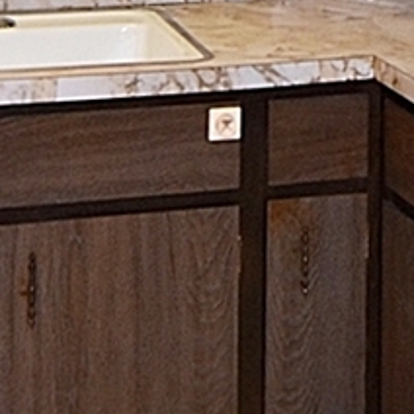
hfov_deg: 16.0
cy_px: -217
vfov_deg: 15.0
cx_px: 375
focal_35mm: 107
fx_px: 1451
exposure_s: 1/100
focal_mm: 11
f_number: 5
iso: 800
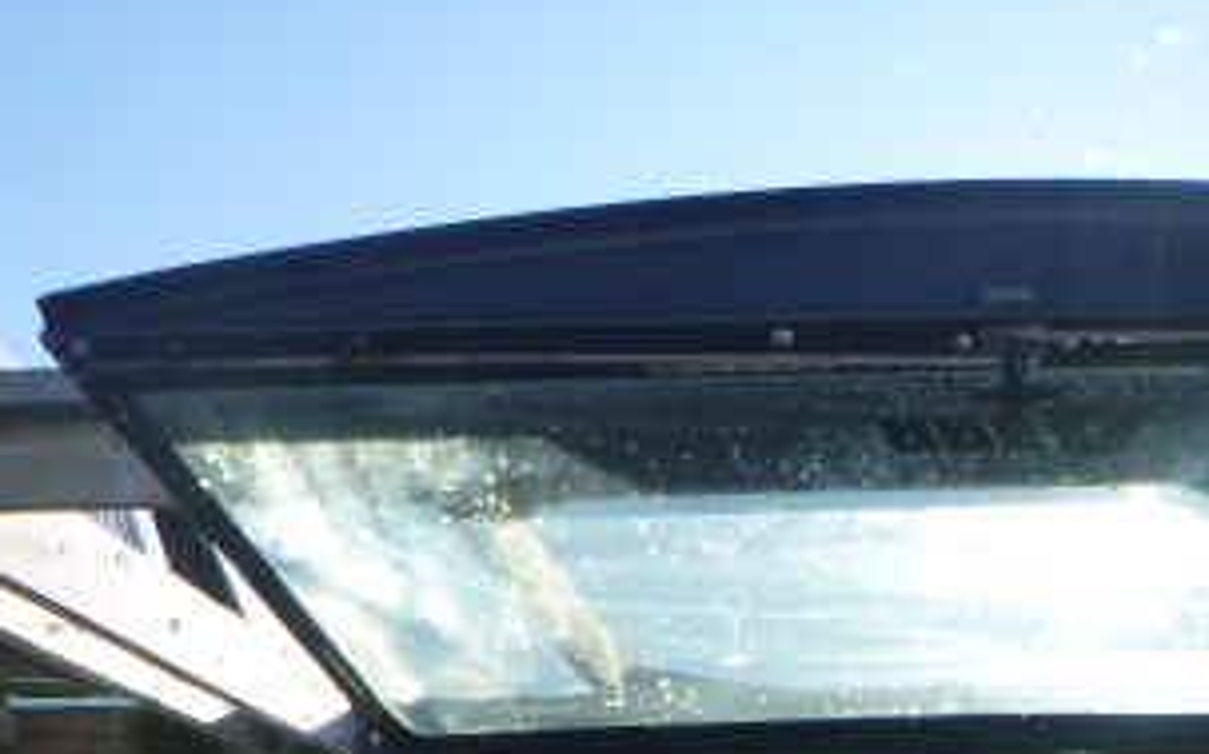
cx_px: 862
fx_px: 1844
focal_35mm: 56
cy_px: 842
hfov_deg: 35.7
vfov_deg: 21.8
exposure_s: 1/250
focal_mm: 4.5
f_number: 3.9
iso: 160
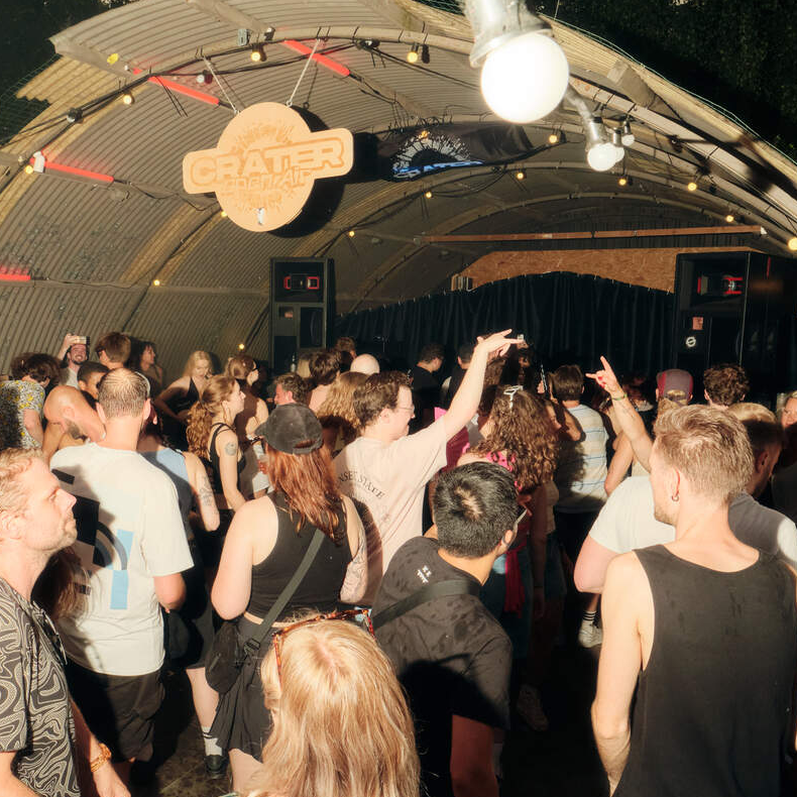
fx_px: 808
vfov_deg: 52.5
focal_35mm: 31
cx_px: 284
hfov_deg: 51.8
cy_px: 401
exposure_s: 1/180
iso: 3200
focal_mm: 16
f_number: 10
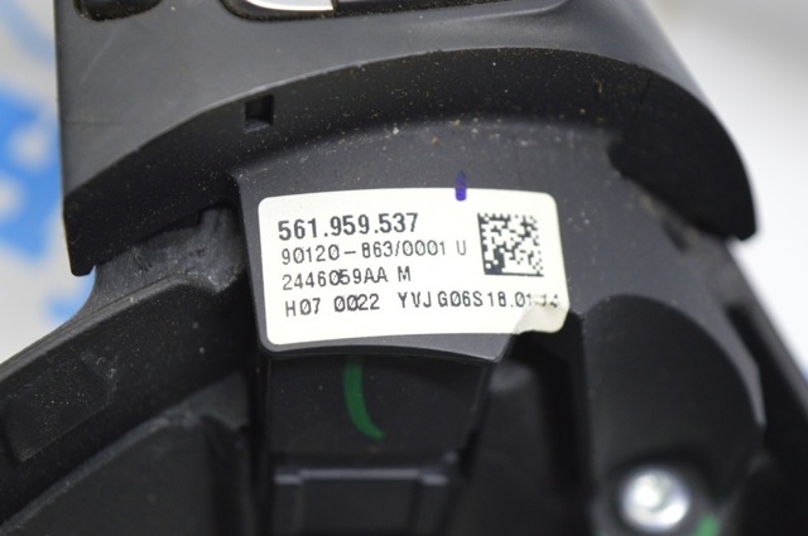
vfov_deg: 16.5
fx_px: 1849
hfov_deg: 24.6
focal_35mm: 82
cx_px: 404
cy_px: 268
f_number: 5.6
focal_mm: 55
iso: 800
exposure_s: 1/30
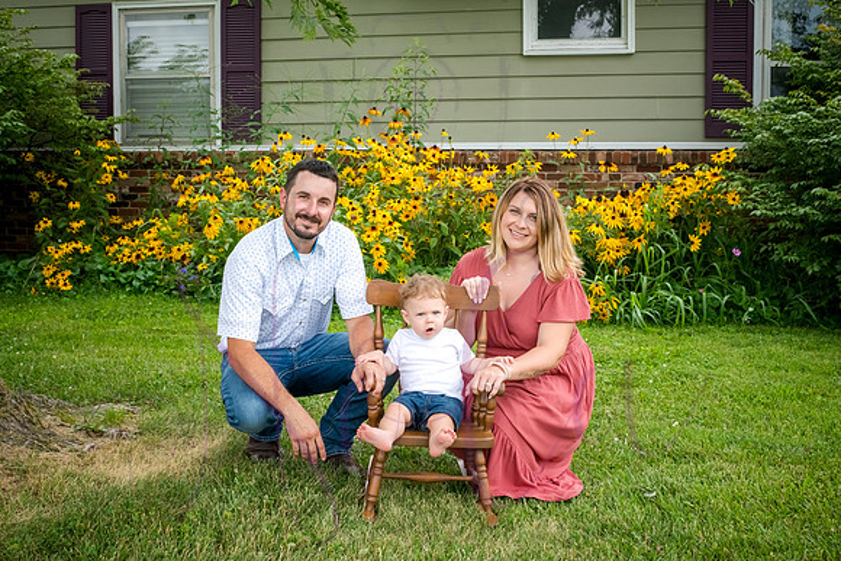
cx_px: 421
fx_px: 1188
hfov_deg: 39.0
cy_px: 280
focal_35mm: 51
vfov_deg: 26.6
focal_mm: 50
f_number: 10
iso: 500
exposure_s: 1/400
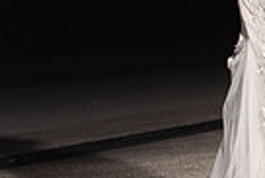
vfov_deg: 4.6
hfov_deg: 6.7
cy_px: -82
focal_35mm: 298
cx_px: 509
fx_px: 2196
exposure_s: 1/200
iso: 1000
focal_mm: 70
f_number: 6.3
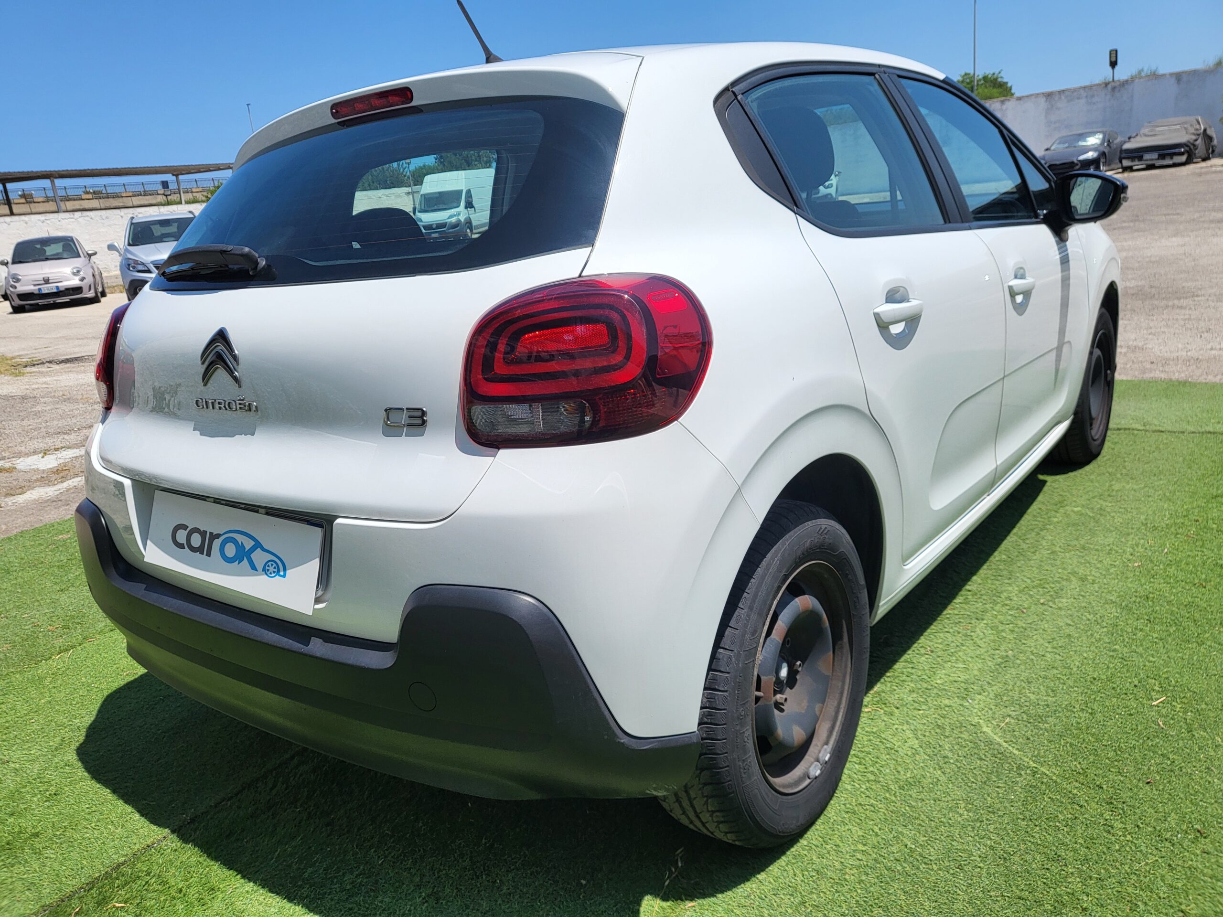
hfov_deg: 67.3
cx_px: 612
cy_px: 458
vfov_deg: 53.1
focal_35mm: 26
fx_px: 919
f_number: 1.8
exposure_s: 1/4256
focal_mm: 4.25
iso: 50
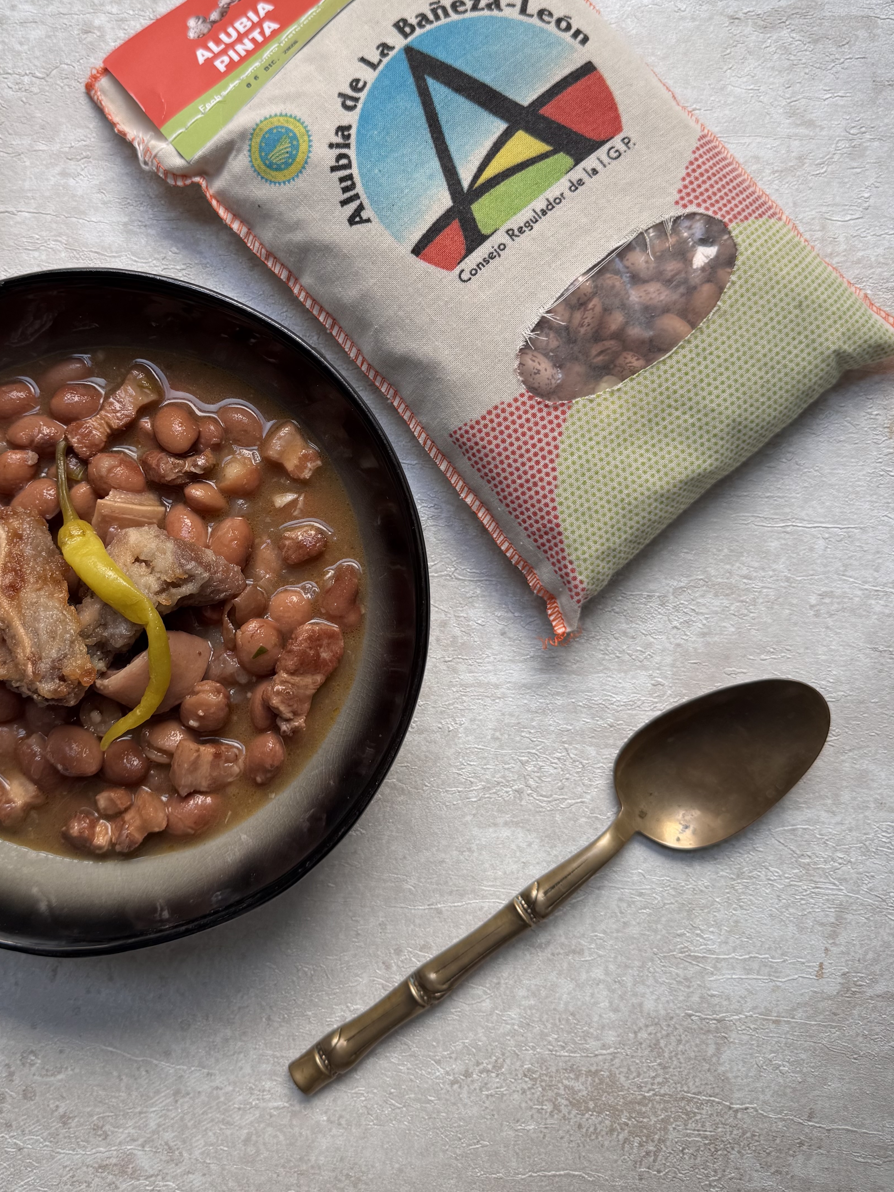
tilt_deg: -85.3
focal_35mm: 32
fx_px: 1102
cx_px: 334
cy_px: 492
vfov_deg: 56.5
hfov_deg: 43.8
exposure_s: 1/264
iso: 64
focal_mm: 6.76
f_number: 1.78
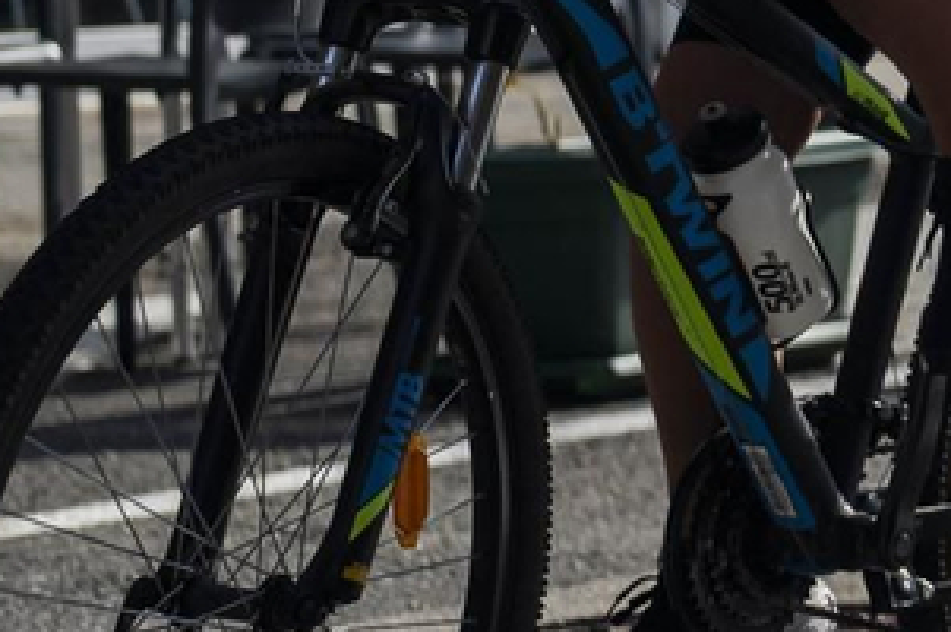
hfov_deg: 7.2
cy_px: -352
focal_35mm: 266
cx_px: 2347
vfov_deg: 5.1
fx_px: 7019
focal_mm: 50
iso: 100
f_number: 3.5
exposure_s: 1/1250
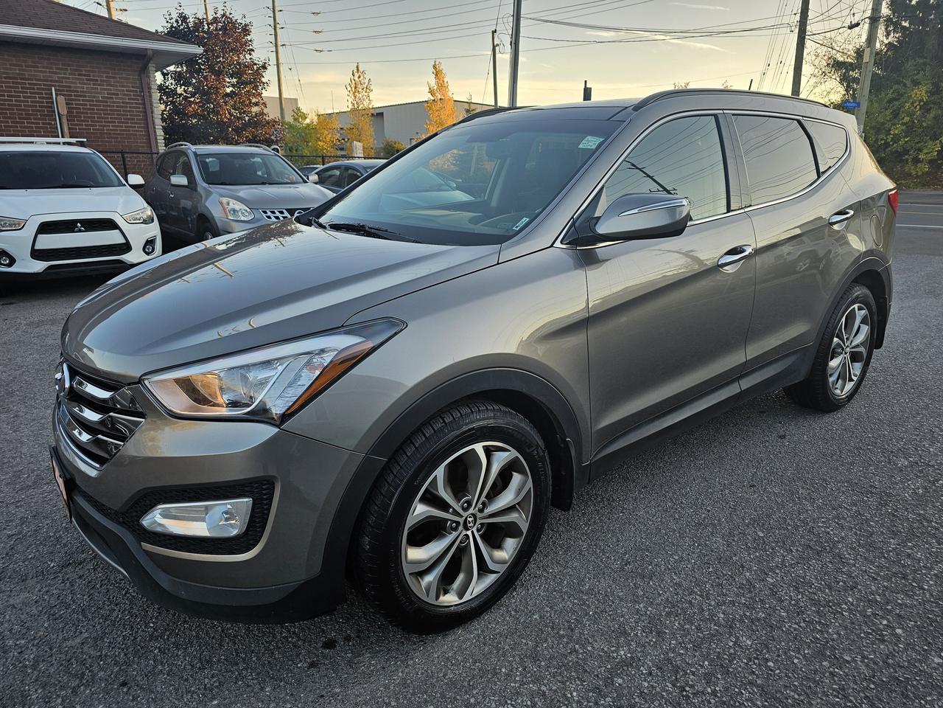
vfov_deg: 58.9
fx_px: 627
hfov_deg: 73.9
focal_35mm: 23
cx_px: 472
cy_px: 354
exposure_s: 1/180
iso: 25
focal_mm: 6.3
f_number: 1.7
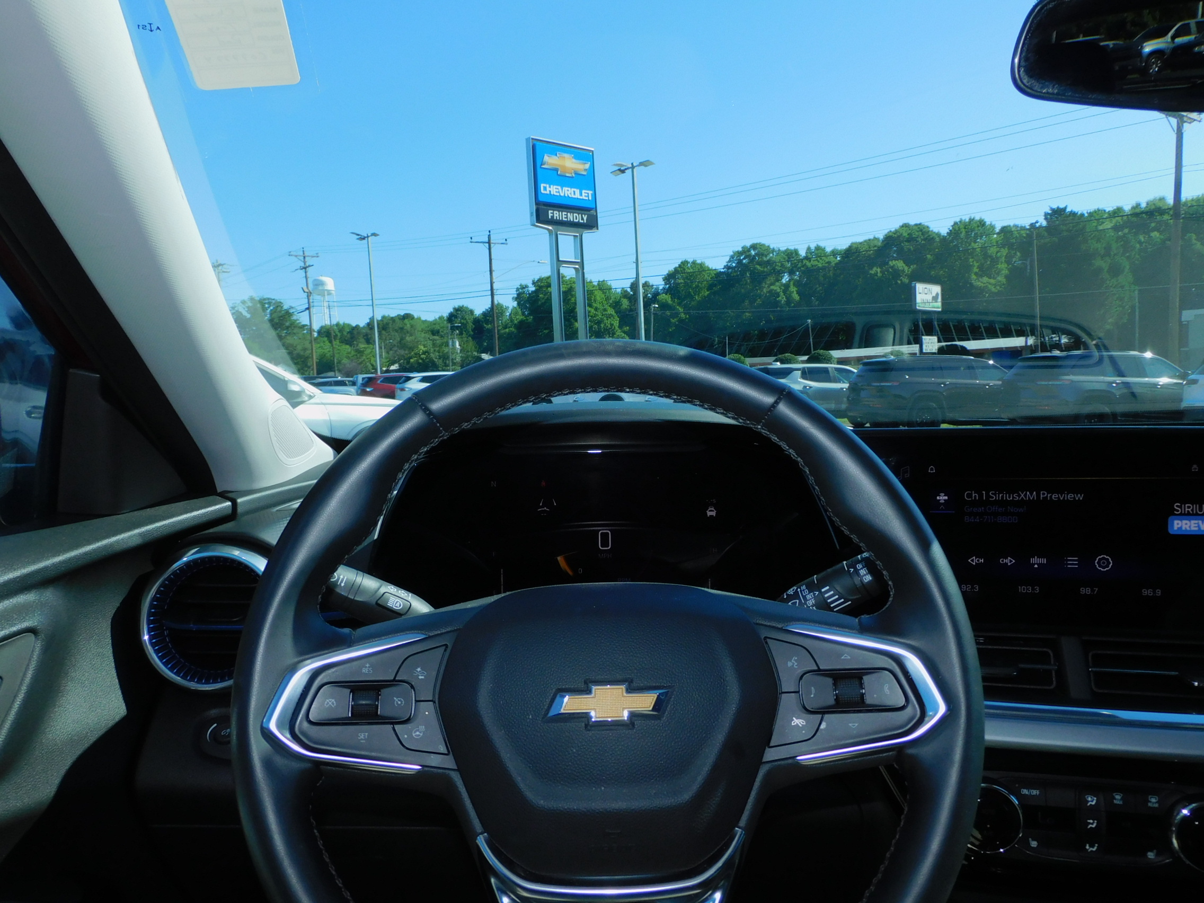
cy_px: 452
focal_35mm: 24
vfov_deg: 56.8
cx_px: 602
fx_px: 835
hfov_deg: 71.6
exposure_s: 1/800
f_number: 3.3
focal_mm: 4.3
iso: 125
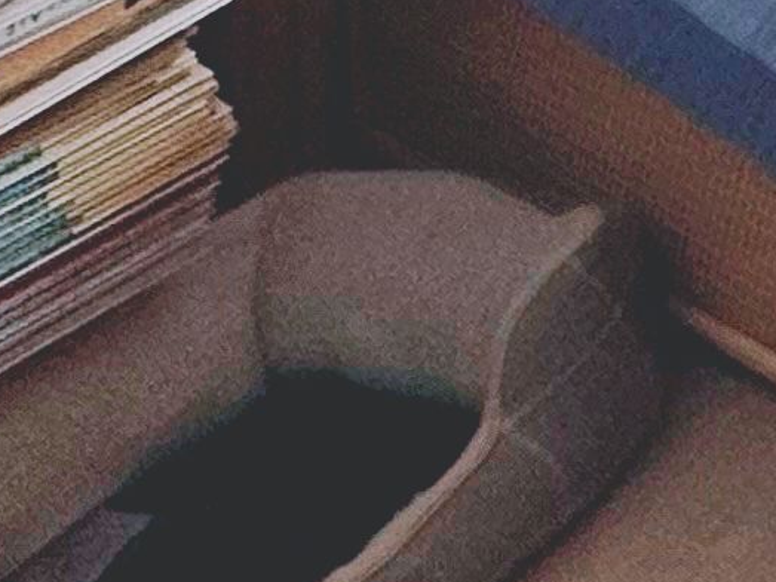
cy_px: -1522
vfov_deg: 8.8
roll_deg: +0.4
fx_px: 2421
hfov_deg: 12.0
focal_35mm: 108
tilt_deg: -2.6
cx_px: 2165
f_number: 2.2
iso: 50
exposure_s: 1/99
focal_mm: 2.22
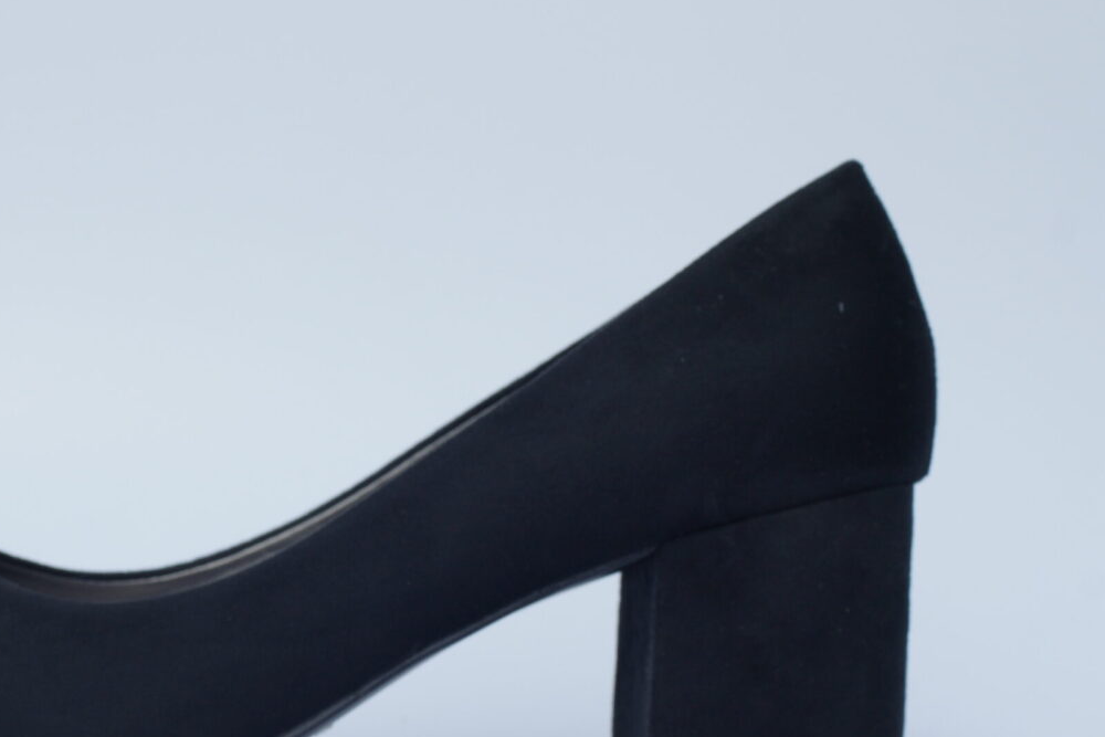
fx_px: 3684
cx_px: 337
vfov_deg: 11.4
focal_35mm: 120
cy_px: 449
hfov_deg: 17.0
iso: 200
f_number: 9
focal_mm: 50
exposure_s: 1/500
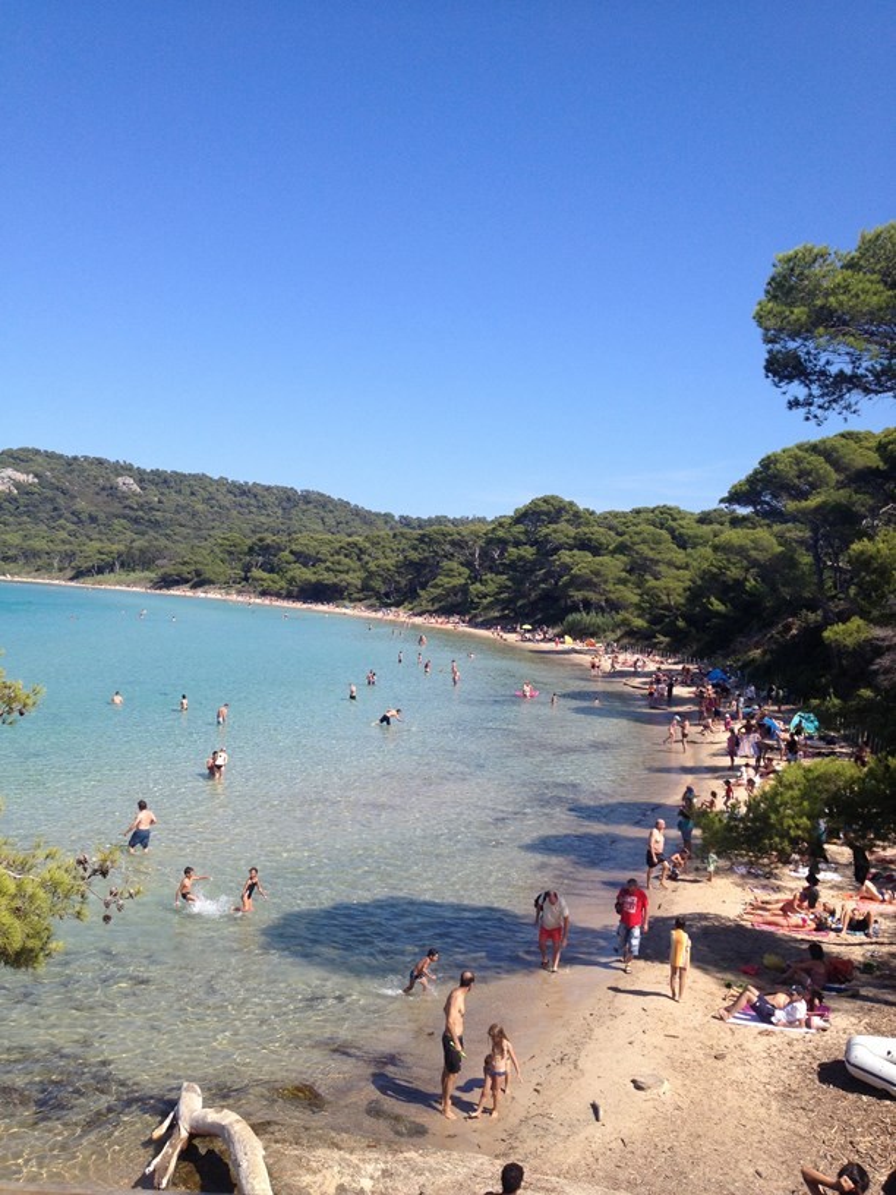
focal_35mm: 35
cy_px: 598
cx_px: 448
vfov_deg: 52.6
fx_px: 1208
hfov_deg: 40.7
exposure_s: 1/1534
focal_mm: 4.28
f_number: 2.4
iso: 50
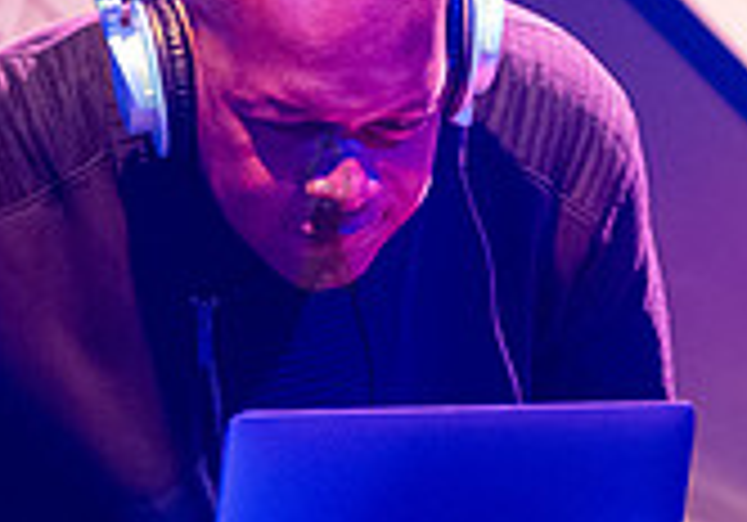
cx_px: 293
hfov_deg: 2.7
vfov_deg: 1.9
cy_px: 208
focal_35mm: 766
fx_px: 16133
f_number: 2.8
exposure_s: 1/160
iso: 8000
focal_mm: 200
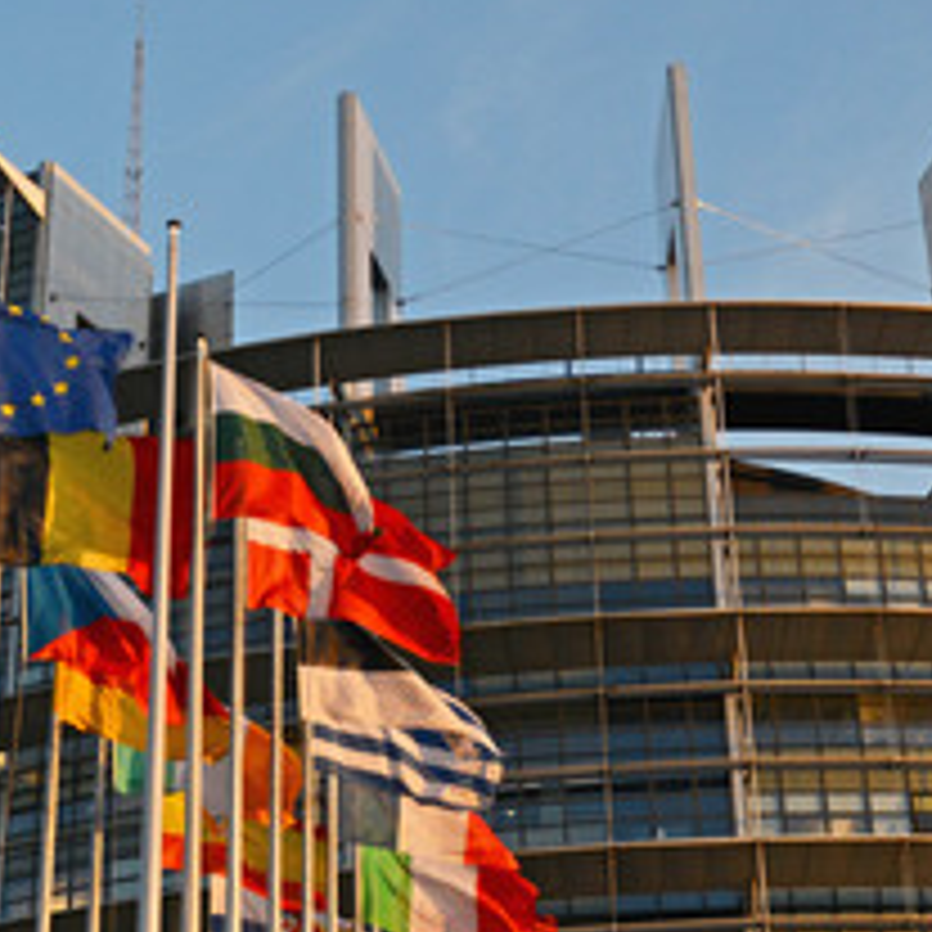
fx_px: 3107
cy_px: 63
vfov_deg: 16.8
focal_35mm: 102
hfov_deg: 17.0
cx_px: 558
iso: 400
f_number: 4.5
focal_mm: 31
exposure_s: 1/800
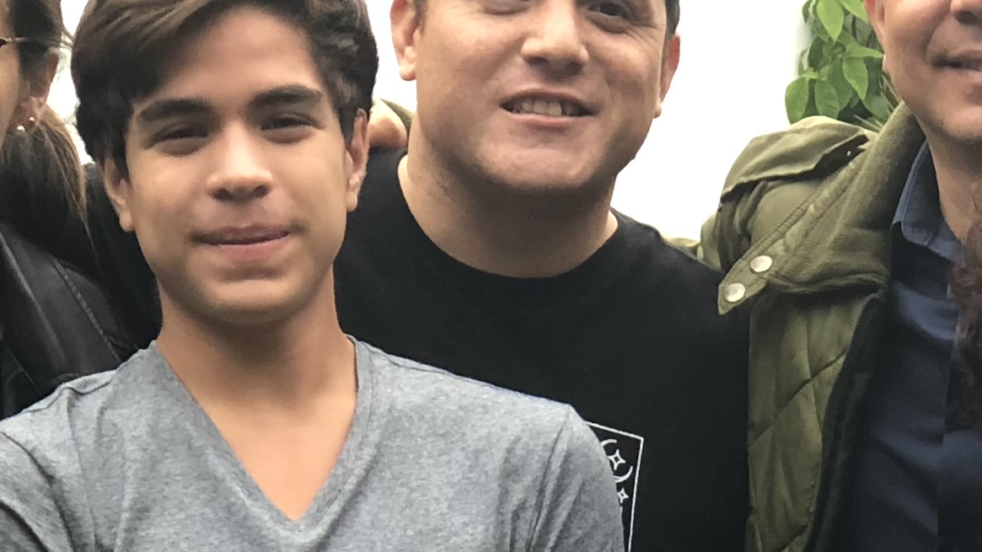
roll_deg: +1.3
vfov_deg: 5.5
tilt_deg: -10.5
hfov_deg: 10.0
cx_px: 540
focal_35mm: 215
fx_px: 5598
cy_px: 1080
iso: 64
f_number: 2.8
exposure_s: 1/60
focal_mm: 6.6
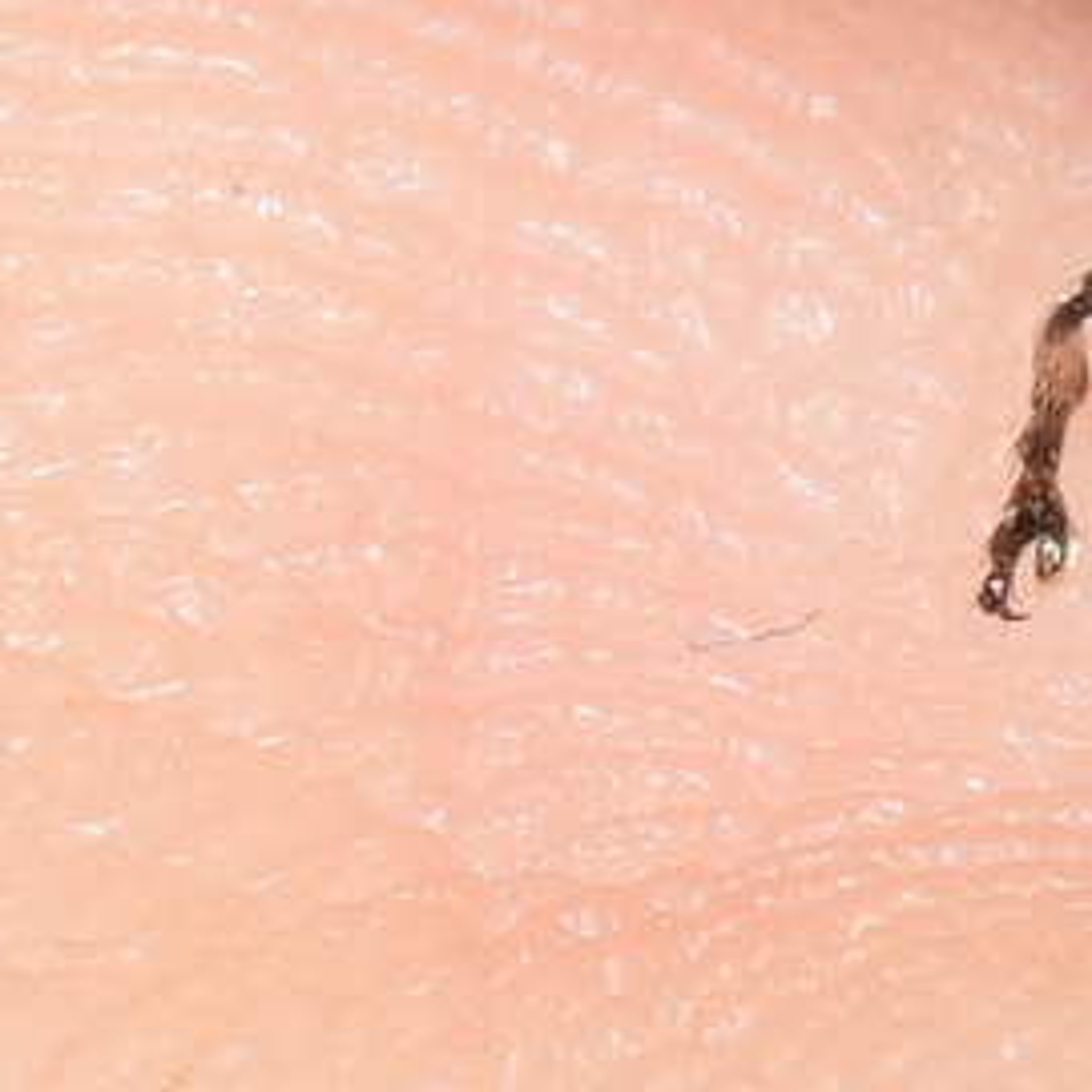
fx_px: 22521
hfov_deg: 2.8
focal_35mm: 631
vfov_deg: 2.8
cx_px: 1541
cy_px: 28
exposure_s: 1/160
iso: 100
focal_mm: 140
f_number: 13
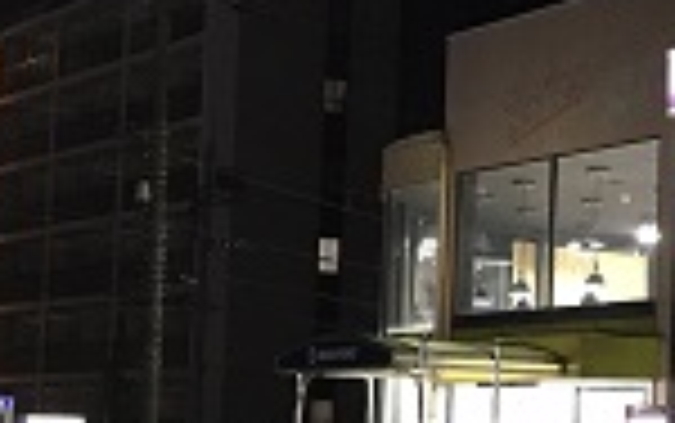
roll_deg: -2.0
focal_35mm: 103
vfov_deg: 12.7
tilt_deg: +5.4
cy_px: 297
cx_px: 760
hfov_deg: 19.3
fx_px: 1896
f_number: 2.2
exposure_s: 1/15
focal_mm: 4.15
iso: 200
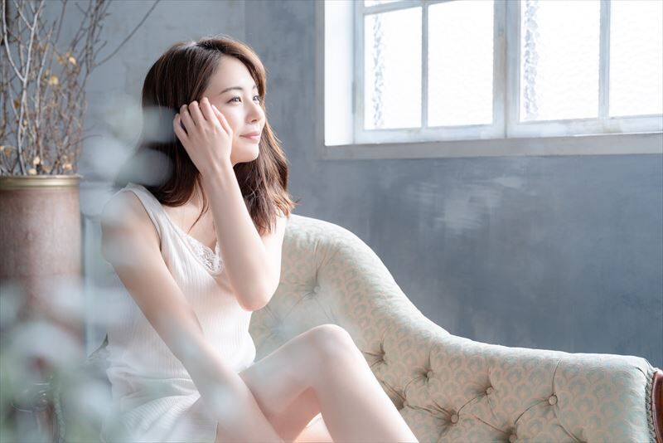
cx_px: 332
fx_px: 921
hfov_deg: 39.6
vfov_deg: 27.0
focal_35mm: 50
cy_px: 222
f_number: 4
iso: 500
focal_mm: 50
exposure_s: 1/125
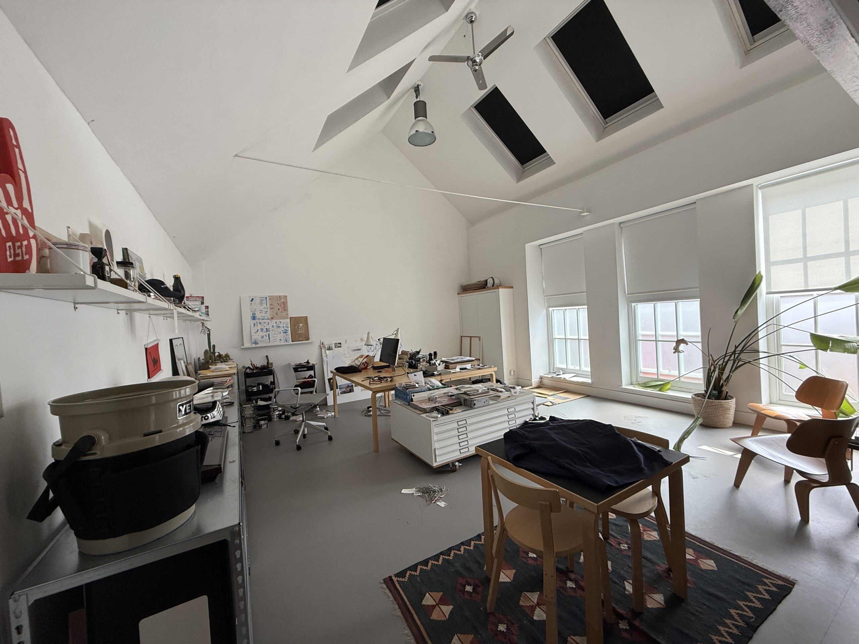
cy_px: 322
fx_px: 347
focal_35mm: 14
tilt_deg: -2.4
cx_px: 430
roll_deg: +3.5
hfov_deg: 102.1
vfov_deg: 85.7
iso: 80
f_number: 2.2
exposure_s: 1/99
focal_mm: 2.22
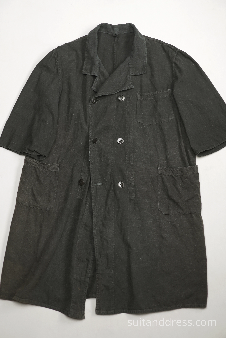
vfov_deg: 41.1
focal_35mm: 48
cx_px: 113
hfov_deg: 28.1
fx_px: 452
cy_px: 169
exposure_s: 1/60
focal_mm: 32
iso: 200
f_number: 2.5
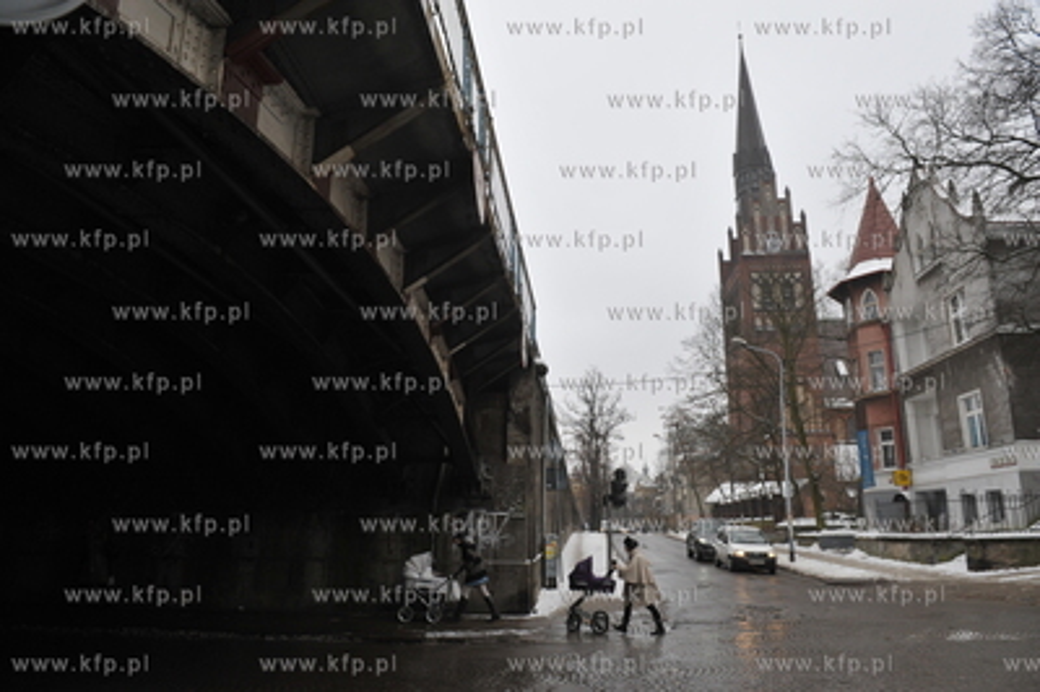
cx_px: 520
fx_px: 750
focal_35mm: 26
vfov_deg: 49.5
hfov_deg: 69.4
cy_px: 346
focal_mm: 26
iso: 640
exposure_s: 1/500
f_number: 5.6
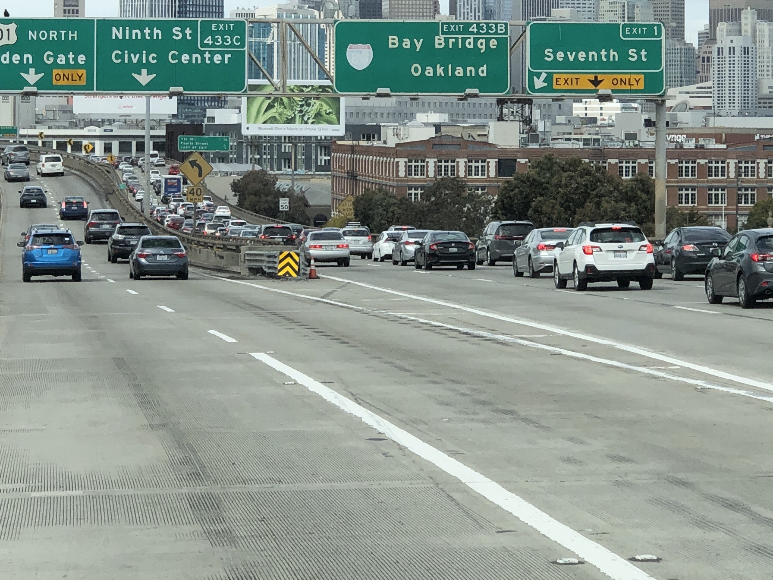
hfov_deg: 16.8
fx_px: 2613
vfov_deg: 12.6
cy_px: 111
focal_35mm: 117
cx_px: 327
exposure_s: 1/1185
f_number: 2.4
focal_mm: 6
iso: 16
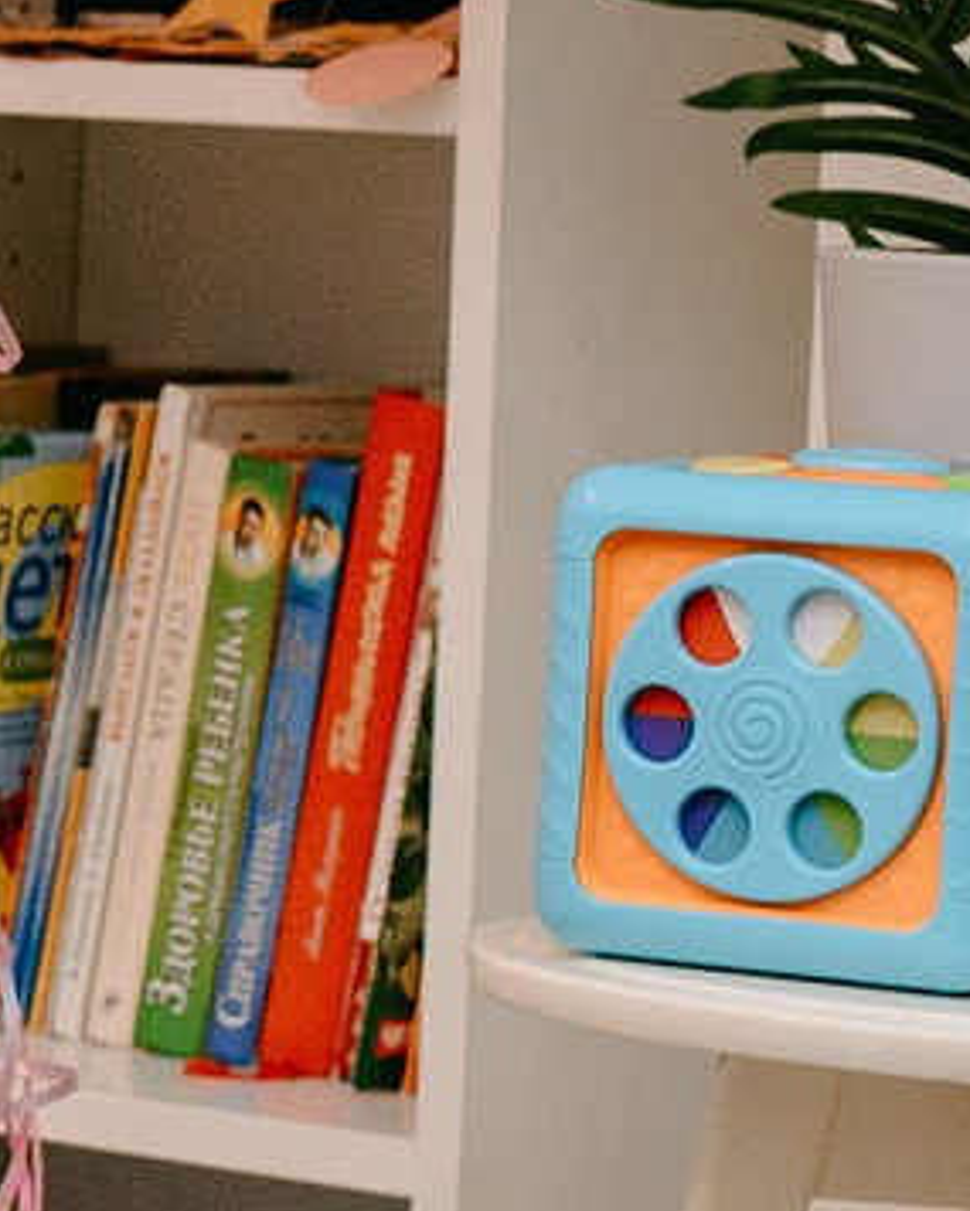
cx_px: -1991
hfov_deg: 6.0
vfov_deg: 8.2
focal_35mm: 236
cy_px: 281
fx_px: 8465
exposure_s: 1/160
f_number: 3.5
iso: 400
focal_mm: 35
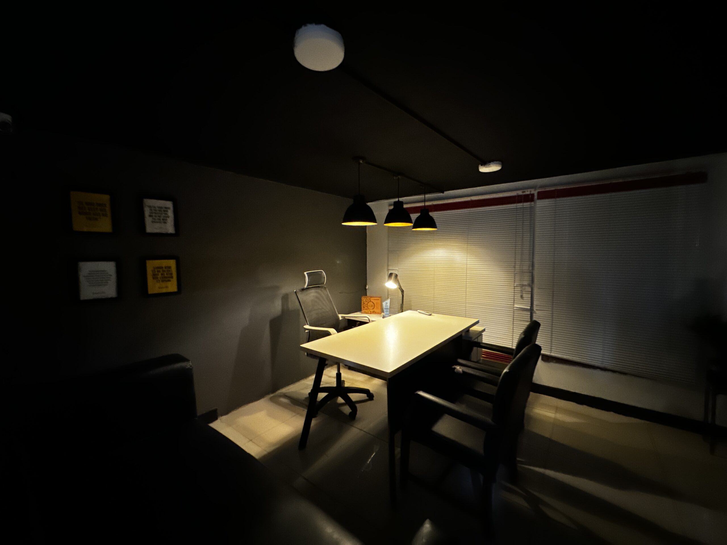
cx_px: 364
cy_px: 272
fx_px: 294
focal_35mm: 14
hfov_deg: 102.1
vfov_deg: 85.7
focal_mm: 2.22
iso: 1600
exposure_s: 1/25
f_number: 2.2
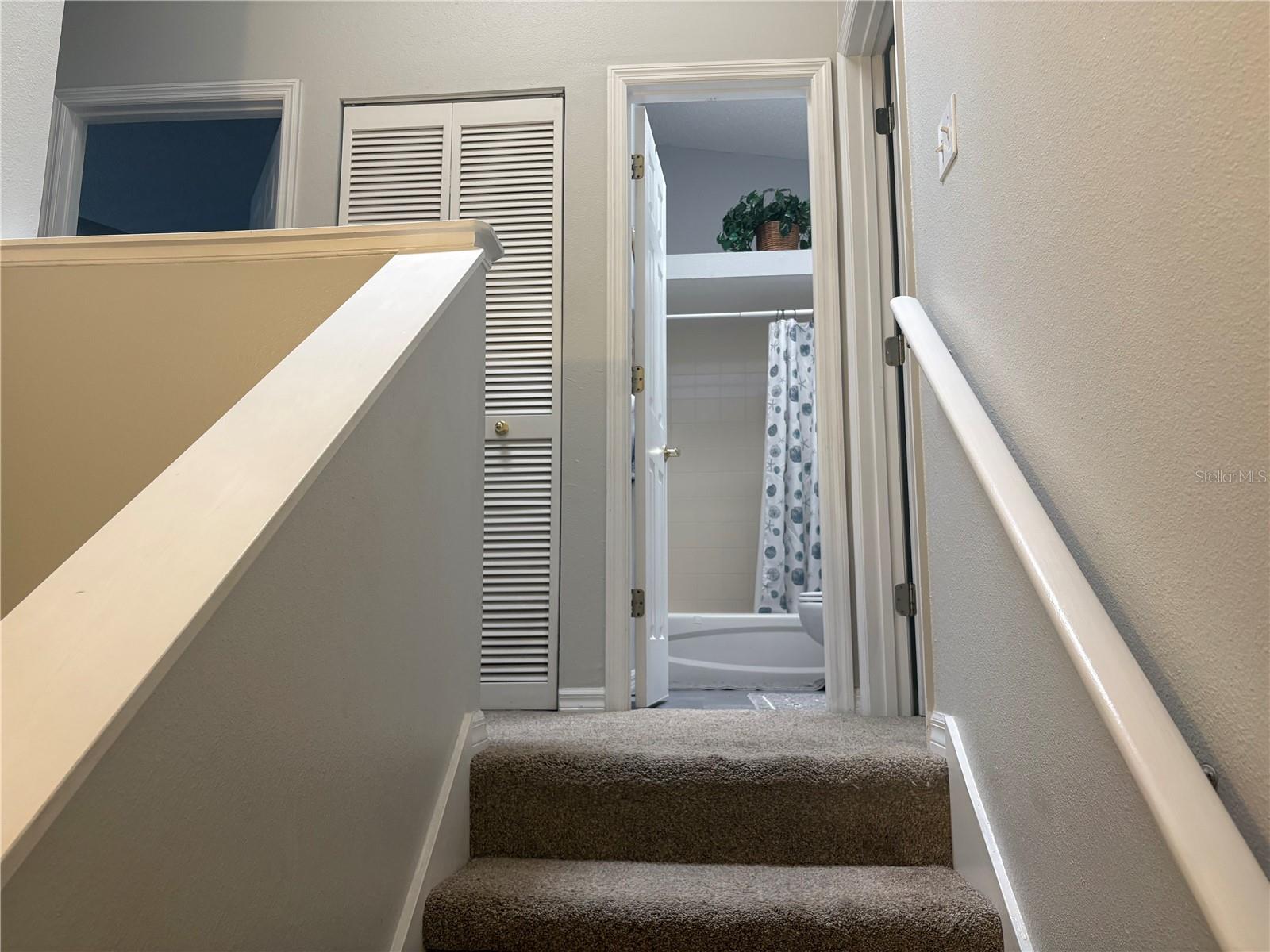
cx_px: 635
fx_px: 954
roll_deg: +0.7
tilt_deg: +10.2
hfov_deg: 67.3
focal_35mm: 26
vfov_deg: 53.1
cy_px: 476
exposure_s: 1/60
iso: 160
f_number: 1.6
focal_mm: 5.96
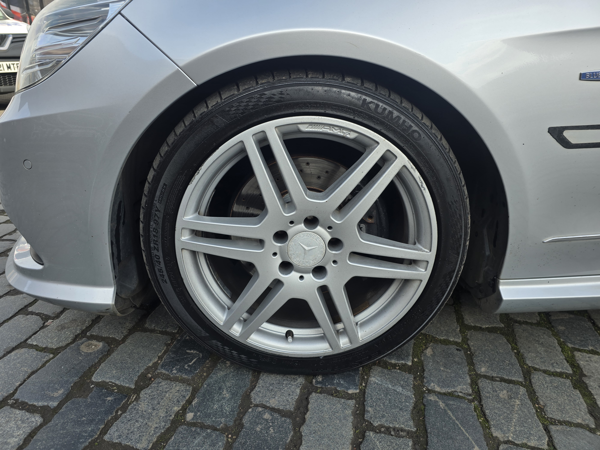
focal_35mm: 23
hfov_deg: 73.9
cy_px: 225
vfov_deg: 58.9
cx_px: 300
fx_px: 399
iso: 12
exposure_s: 1/238
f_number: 1.7
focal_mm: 6.3
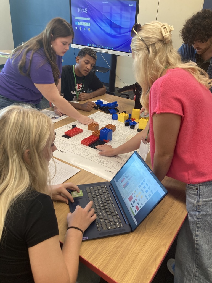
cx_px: 106
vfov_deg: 63.4
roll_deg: -5.0
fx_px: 229
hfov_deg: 49.7
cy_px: 142
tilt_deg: -26.2
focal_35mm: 28
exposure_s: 1/60
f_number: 1.8
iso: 64
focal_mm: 3.99
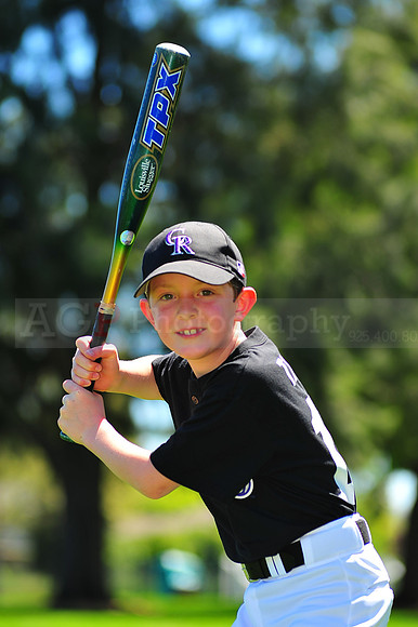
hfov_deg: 7.6
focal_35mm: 180
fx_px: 3139
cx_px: 209
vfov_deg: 11.4
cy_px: 314
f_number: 5
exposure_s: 1/500
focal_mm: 180
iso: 200
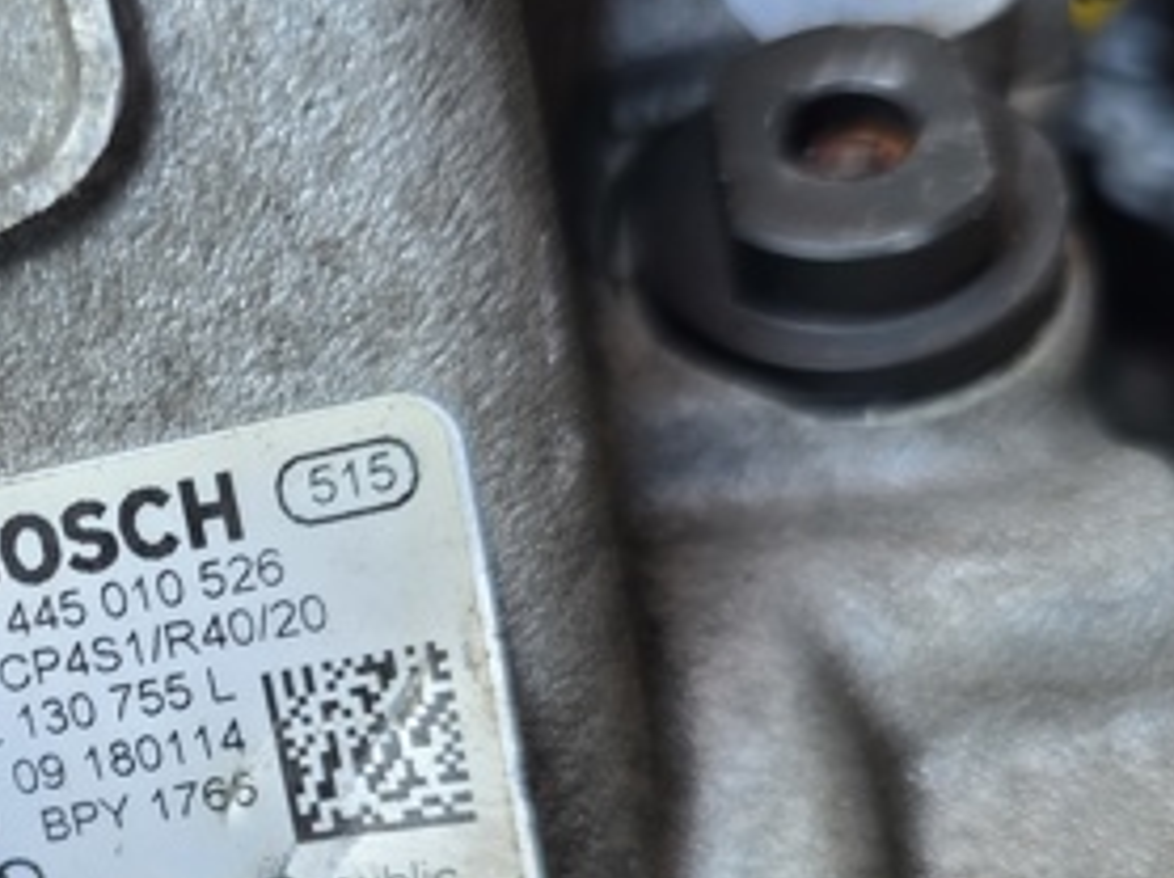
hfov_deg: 33.7
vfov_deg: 26.9
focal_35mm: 53
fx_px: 1796
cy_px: 713
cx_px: 55
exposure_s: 1/53
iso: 40
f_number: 1.7
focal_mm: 6.3
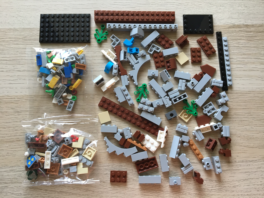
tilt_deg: -82.5
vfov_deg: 48.2
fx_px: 221
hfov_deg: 61.7
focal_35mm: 29
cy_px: 99
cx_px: 132
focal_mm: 4.15
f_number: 2.2
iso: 40
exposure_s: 1/33
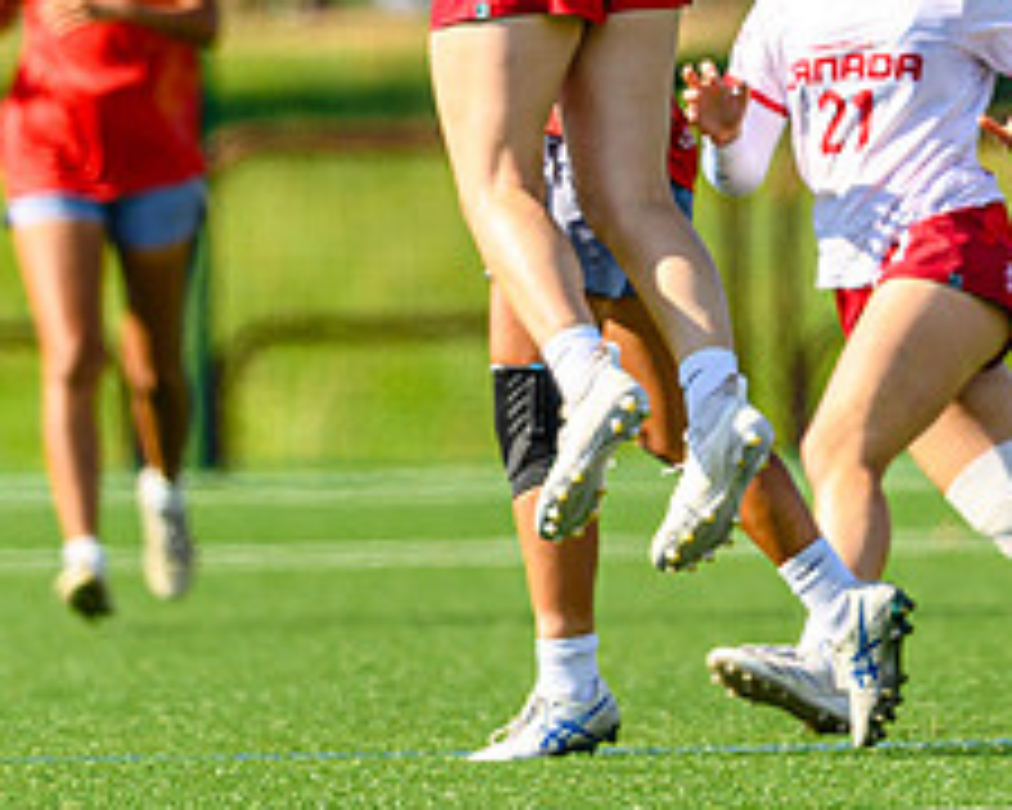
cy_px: -93
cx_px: 781
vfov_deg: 1.2
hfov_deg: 1.5
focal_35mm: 1315
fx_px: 39386
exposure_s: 1/1600
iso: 100
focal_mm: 400
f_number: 3.2
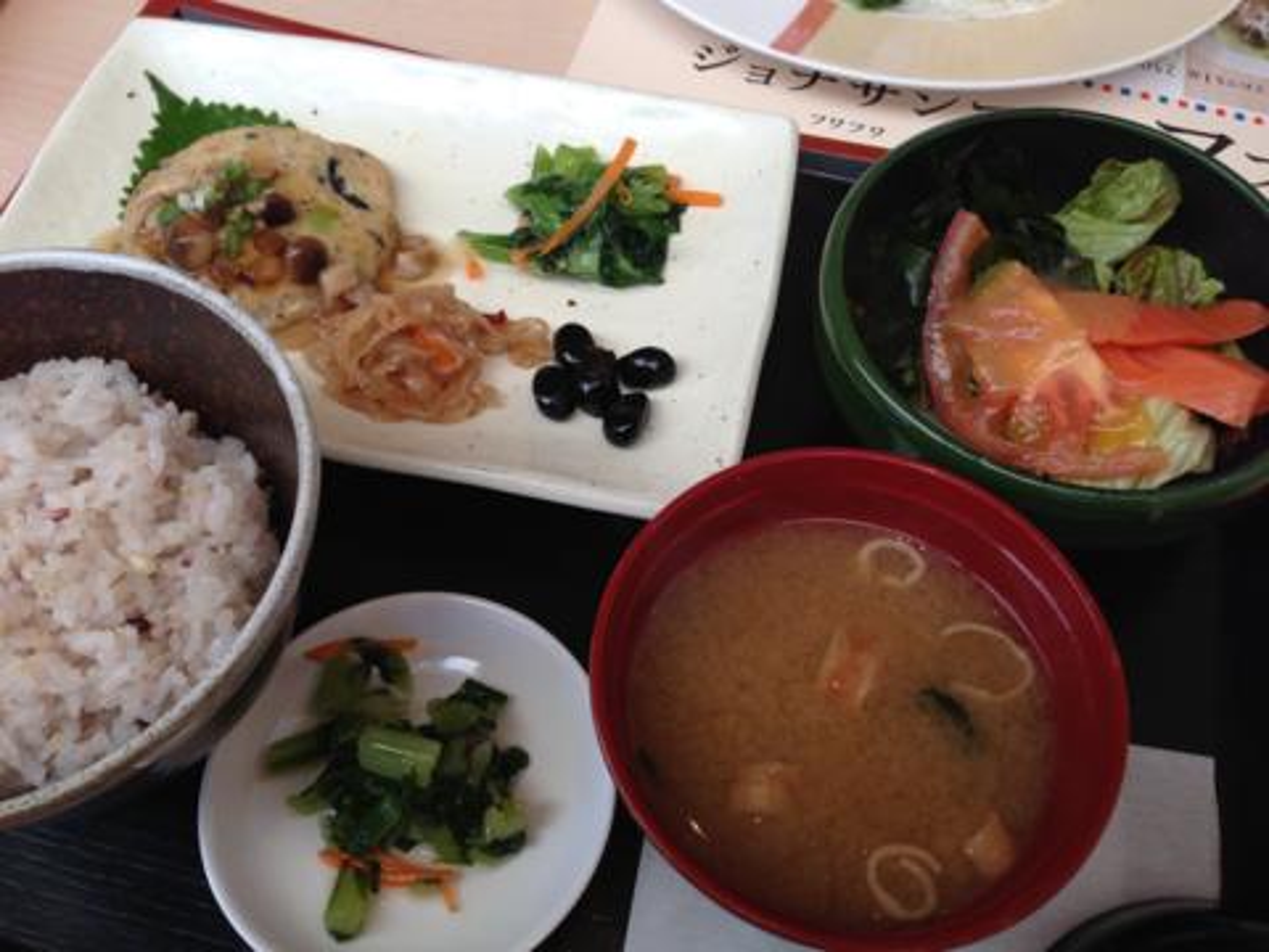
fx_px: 1210
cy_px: 476
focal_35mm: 33
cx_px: 634
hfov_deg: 55.4
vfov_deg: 42.9
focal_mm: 4.13
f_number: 2.4
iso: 80
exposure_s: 1/120
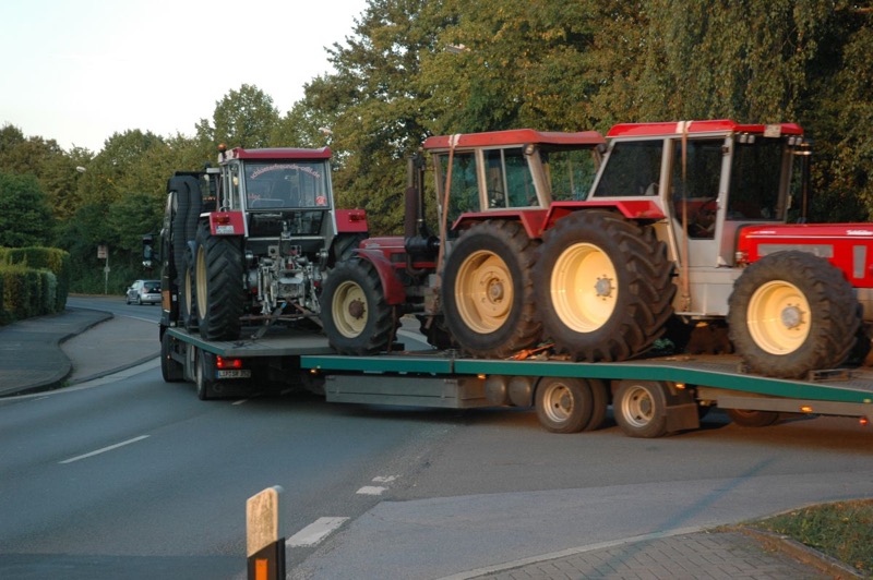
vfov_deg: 18.9
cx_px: 436
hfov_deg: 28.1
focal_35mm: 72
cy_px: 290
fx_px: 1745
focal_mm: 48
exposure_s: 1/125
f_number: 5.6
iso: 400
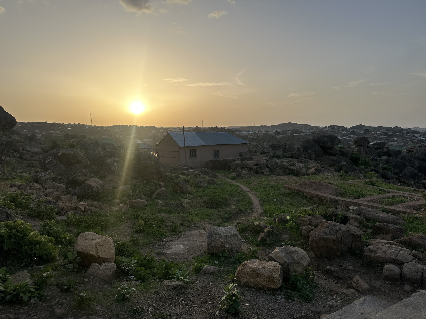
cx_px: 213
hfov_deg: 71.6
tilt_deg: -6.2
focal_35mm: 24
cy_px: 160
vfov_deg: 56.8
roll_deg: +1.4
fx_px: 295
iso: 80
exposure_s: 1/3717
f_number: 1.78
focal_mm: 6.86
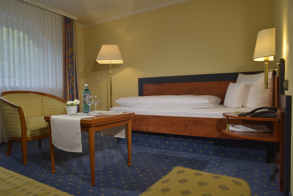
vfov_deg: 53.2
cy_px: 98
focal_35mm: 24
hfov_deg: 73.7
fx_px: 195
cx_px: 146
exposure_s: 1/30
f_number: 7.1
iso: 250
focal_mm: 24
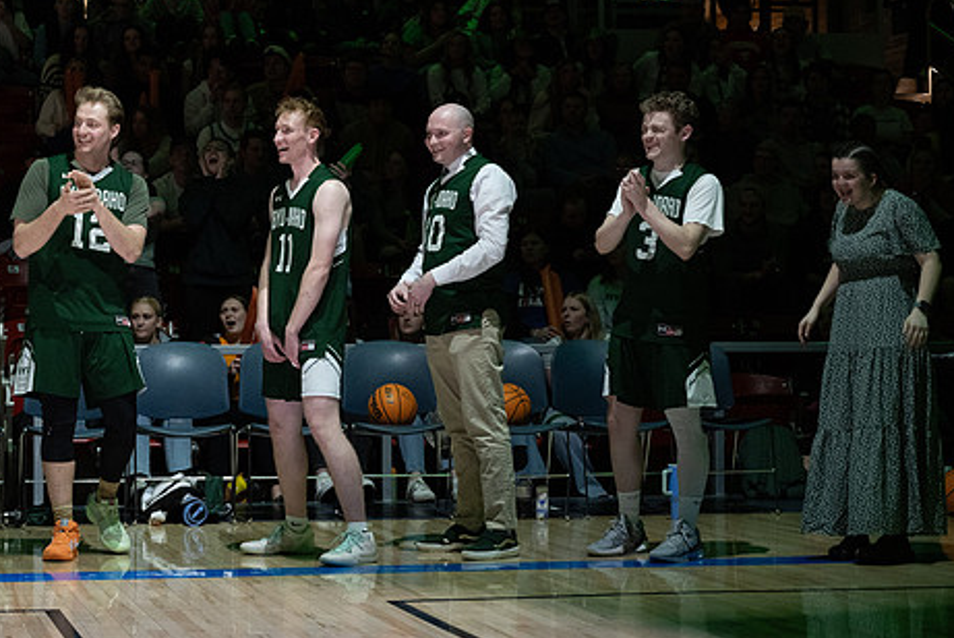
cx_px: 328
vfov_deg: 15.5
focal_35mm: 88
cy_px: 236
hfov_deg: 23.0
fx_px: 2333
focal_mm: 62
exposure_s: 1/320
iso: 2500
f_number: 4
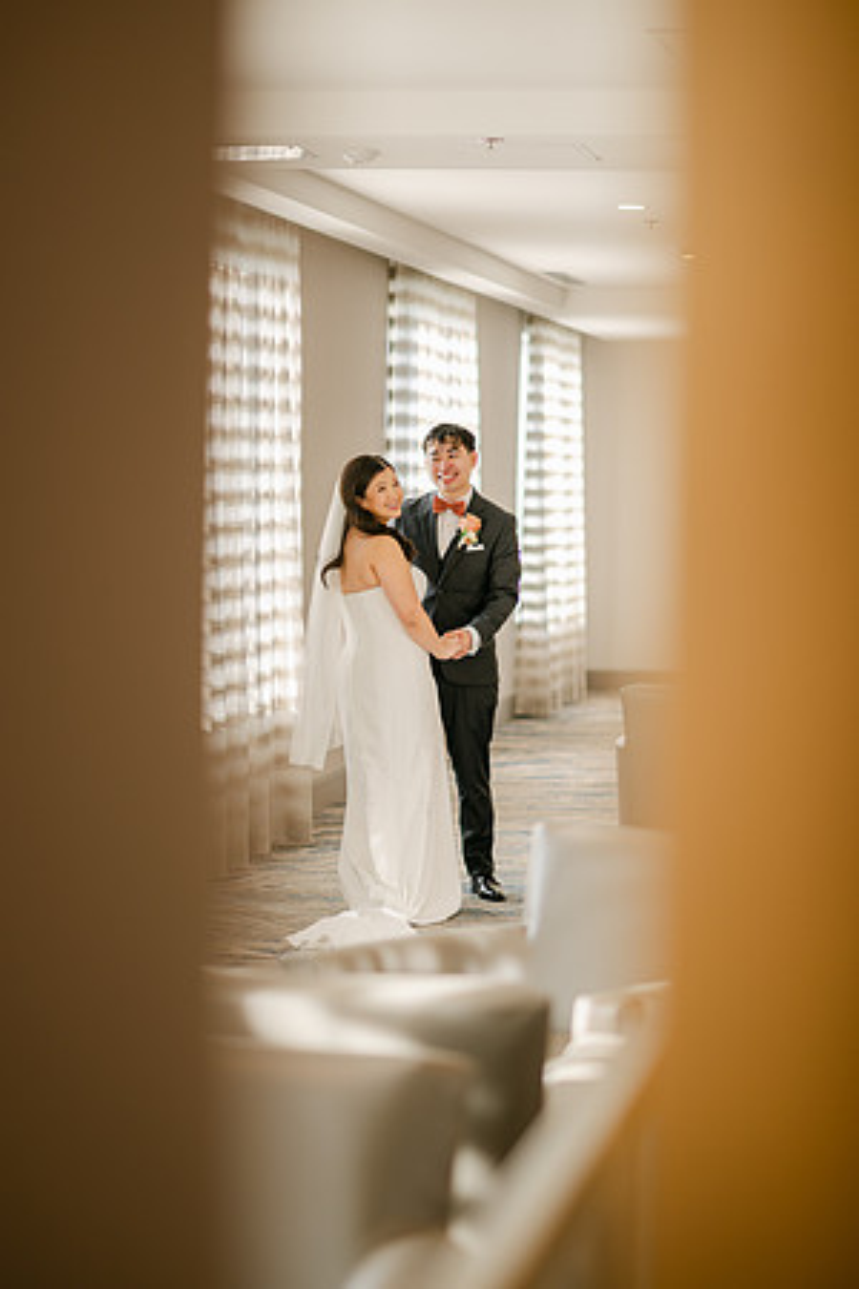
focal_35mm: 85
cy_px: 644
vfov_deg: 23.9
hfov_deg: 16.1
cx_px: 430
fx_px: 3042
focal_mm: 85
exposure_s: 1/100
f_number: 1.8
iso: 64
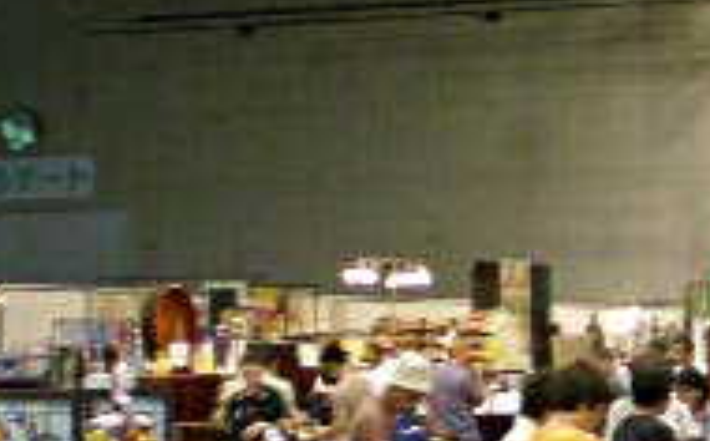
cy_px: 430
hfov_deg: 14.8
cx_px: 874
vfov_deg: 9.5
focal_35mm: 136
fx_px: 2627
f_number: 3.1
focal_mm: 6.3
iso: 200
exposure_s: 1/9.8
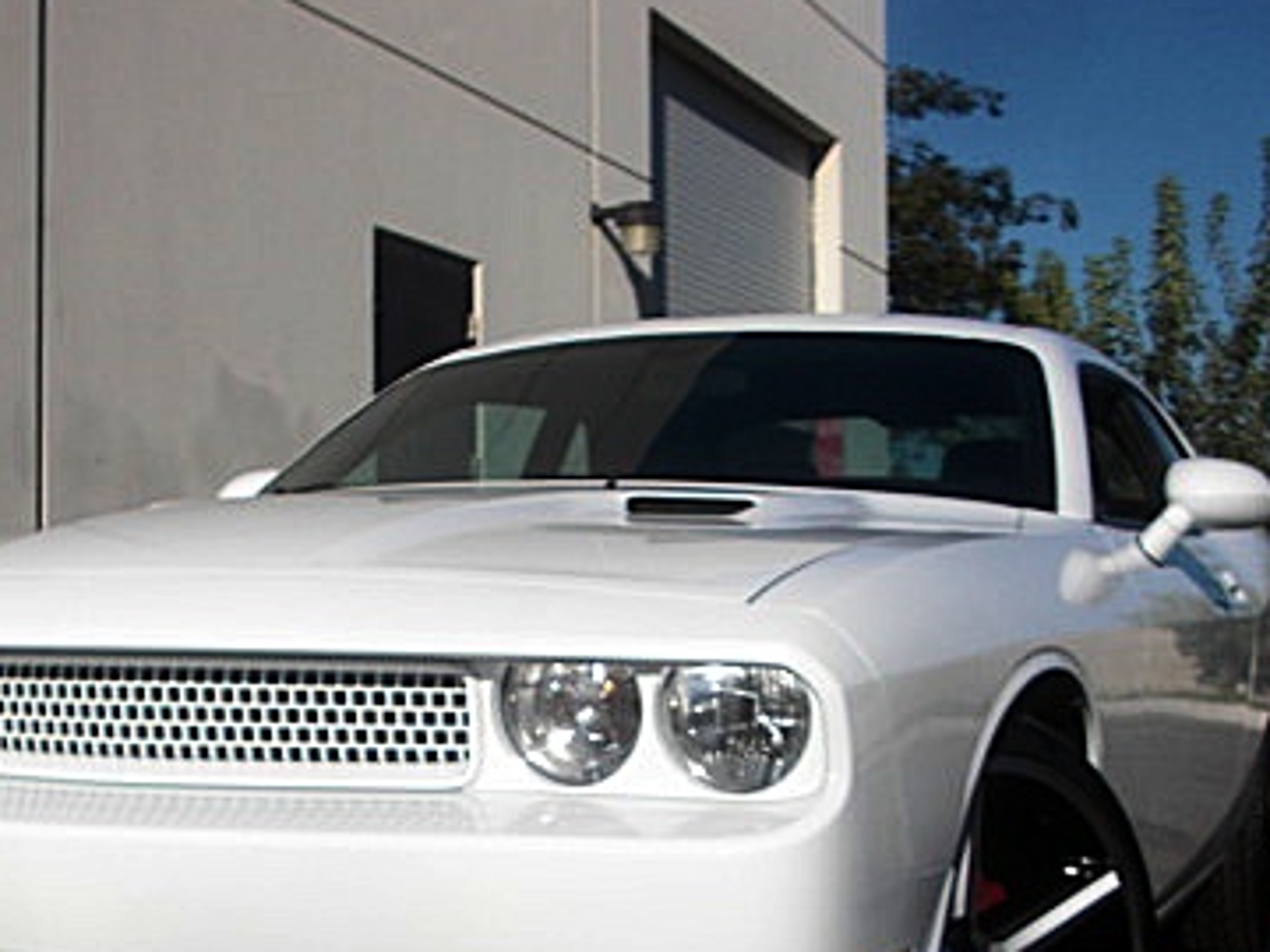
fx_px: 2348
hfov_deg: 30.1
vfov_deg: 22.5
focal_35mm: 64
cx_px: 462
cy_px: 825
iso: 50
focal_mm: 6.3
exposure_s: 1/200
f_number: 7.9
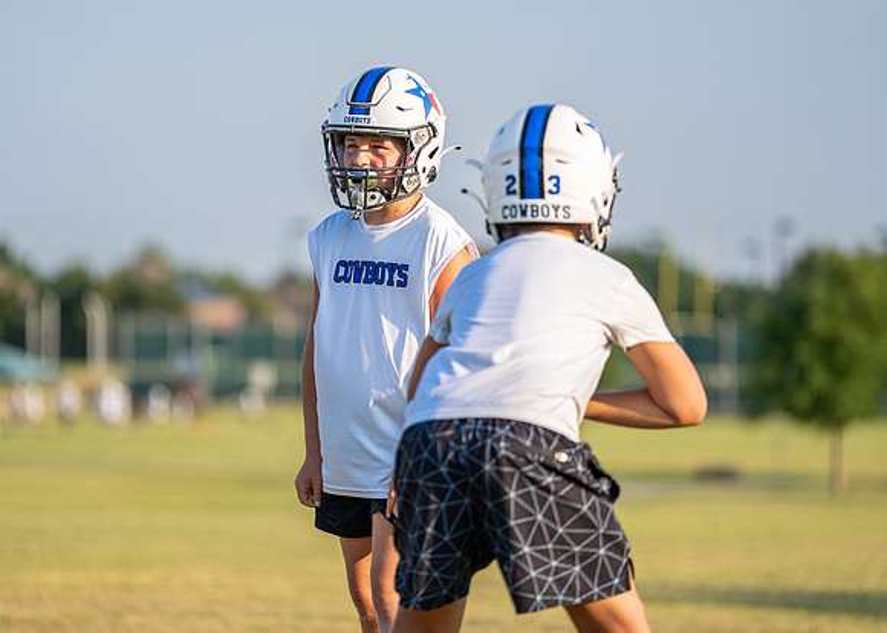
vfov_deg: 7.5
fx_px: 4819
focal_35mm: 191
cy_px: 301
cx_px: 378
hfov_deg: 10.5
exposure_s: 1/2000
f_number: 2.8
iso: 200
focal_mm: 167
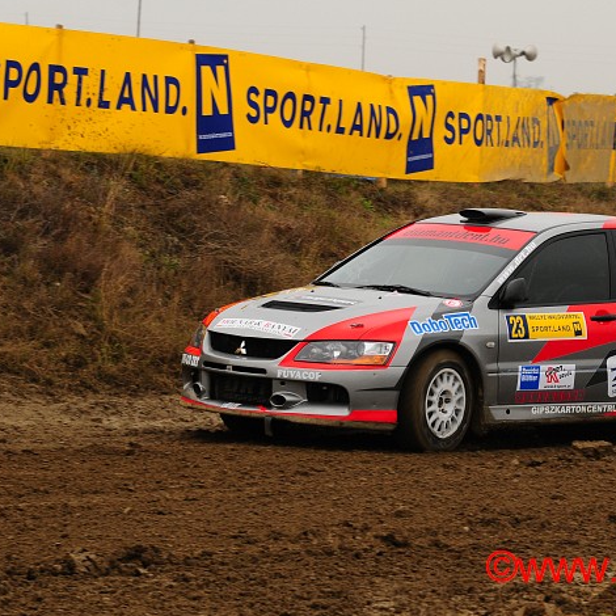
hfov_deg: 8.5
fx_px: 4120
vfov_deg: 8.6
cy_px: 304
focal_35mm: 205
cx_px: 468
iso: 500
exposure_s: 1/400
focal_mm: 105
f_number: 7.1
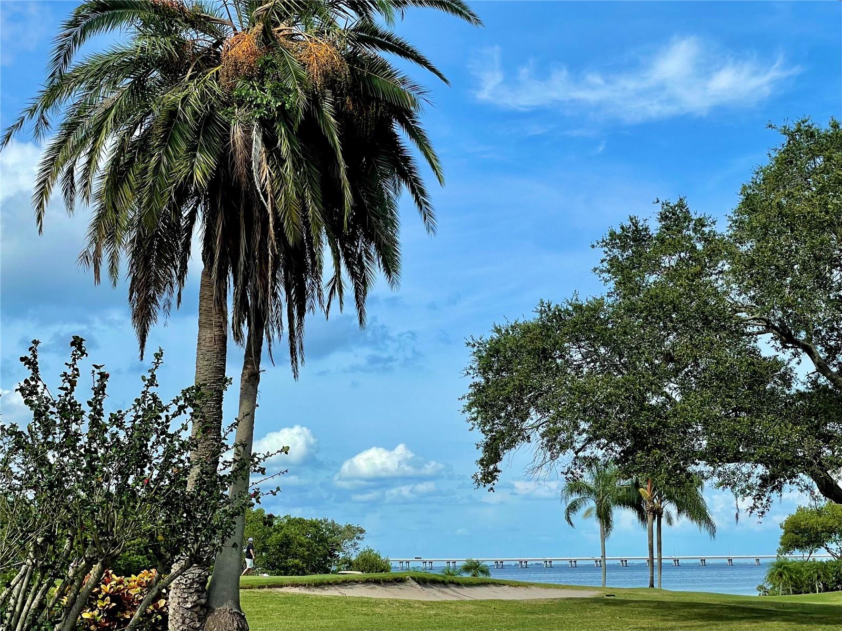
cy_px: 316
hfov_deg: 36.8
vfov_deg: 28.0
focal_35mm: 52
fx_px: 1264
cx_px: 421
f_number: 2
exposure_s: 1/1653
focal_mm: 6
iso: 25
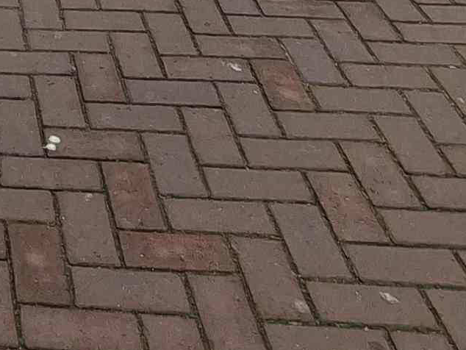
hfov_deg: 21.2
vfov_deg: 11.9
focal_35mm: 82
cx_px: -168
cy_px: -631
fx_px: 1104
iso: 40
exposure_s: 1/570
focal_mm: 1.74
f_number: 2.2
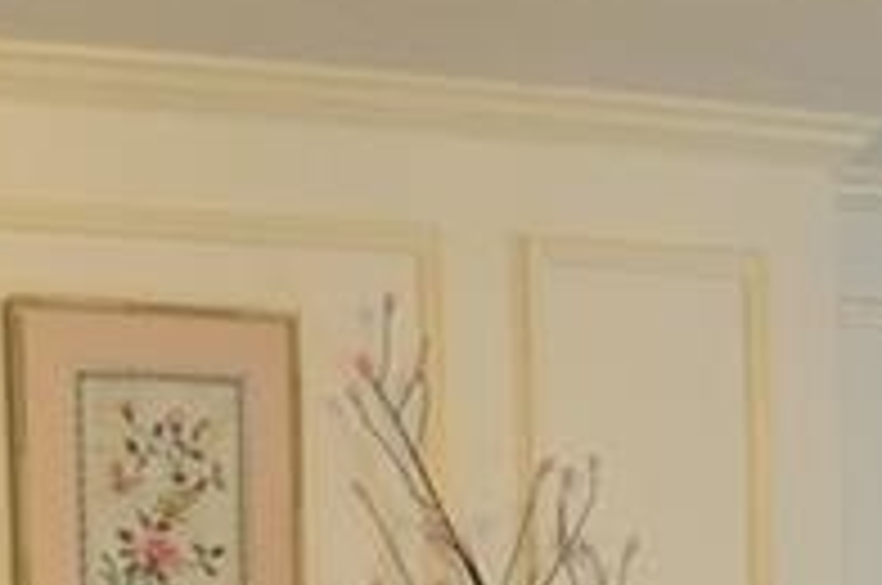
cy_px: 1424
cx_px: -346
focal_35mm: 141
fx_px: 3449
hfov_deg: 13.9
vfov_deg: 8.8
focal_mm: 18
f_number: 4
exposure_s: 1/60
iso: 800
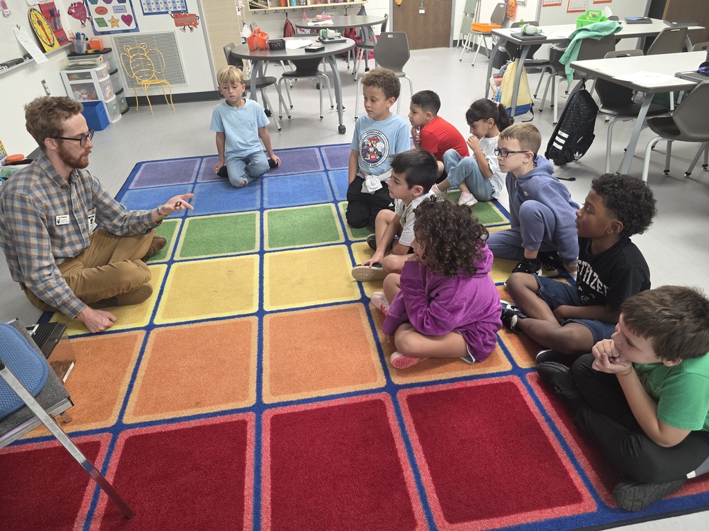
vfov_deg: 58.9
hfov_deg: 73.9
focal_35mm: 23
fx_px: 471
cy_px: 266
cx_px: 354
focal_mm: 6.3
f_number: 1.7
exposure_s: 1/57.9
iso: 250
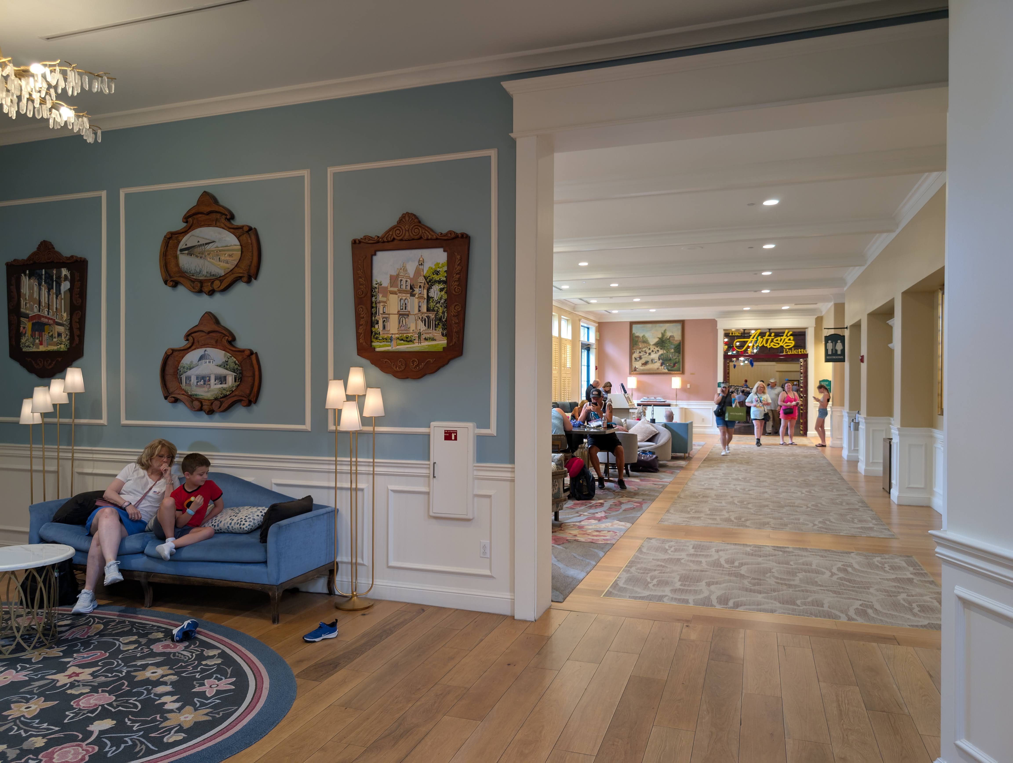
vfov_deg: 56.9
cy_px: 382
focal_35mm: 24
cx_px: 506
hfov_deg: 71.5
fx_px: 703
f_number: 1.68
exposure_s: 1/58.2
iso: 89
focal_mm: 6.9
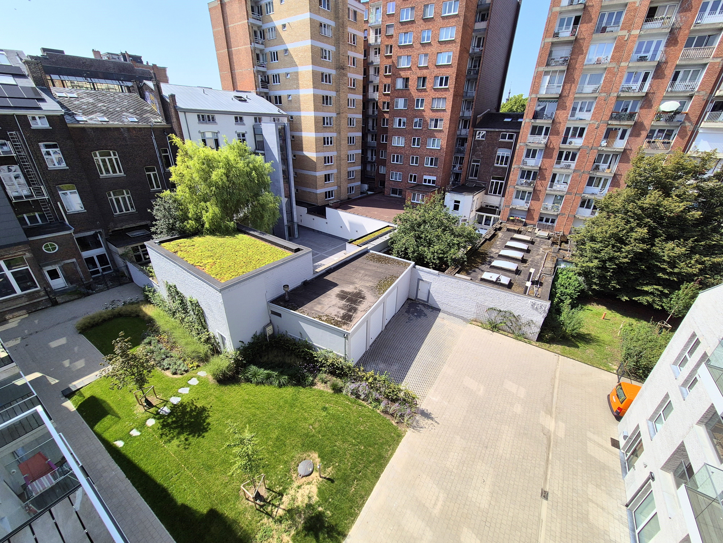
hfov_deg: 106.2
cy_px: 272
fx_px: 272
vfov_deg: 89.9
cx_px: 362
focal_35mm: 13
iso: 50
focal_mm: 2.2
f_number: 2.2
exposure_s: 1/2036
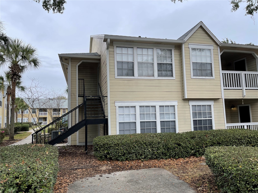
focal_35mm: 26
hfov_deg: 67.3
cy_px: 96
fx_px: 194
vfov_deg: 53.1
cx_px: 129
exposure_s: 1/1715
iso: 32
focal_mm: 5.1
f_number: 1.6
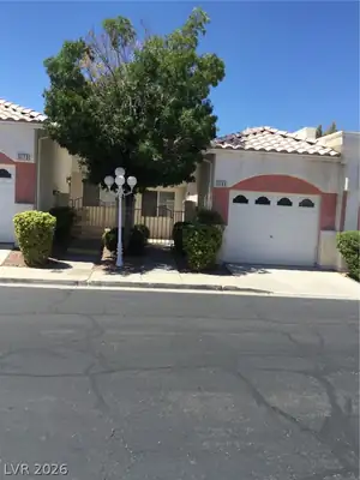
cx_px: 180
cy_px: 240
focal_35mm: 31
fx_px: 430
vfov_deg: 58.4
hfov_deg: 45.4
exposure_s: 1/1199
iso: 25
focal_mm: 3.3
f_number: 2.4
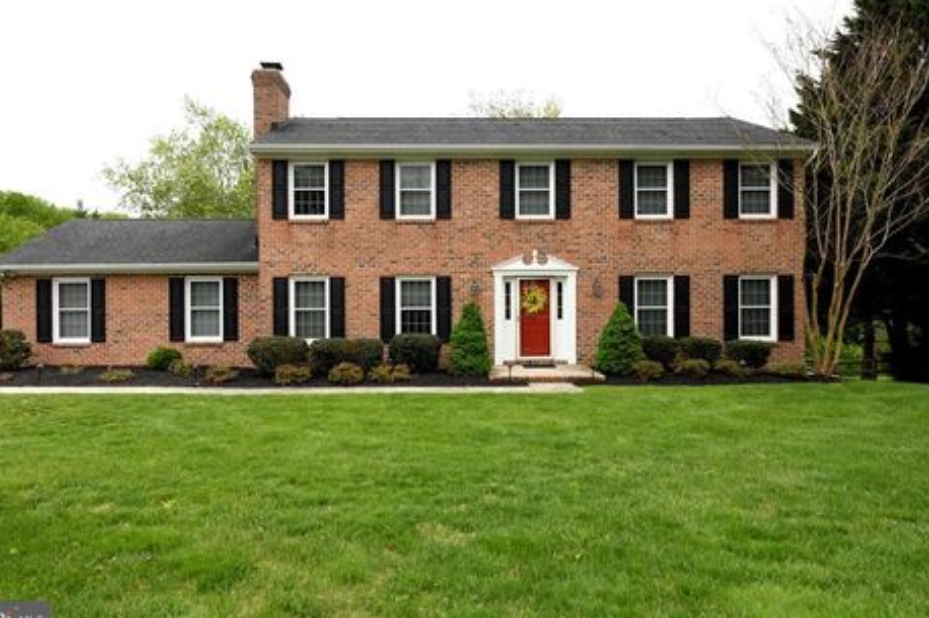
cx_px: 448
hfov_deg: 73.7
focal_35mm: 24
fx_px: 619
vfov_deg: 53.1
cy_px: 299
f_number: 4
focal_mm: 22
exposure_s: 1/8000
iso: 3200
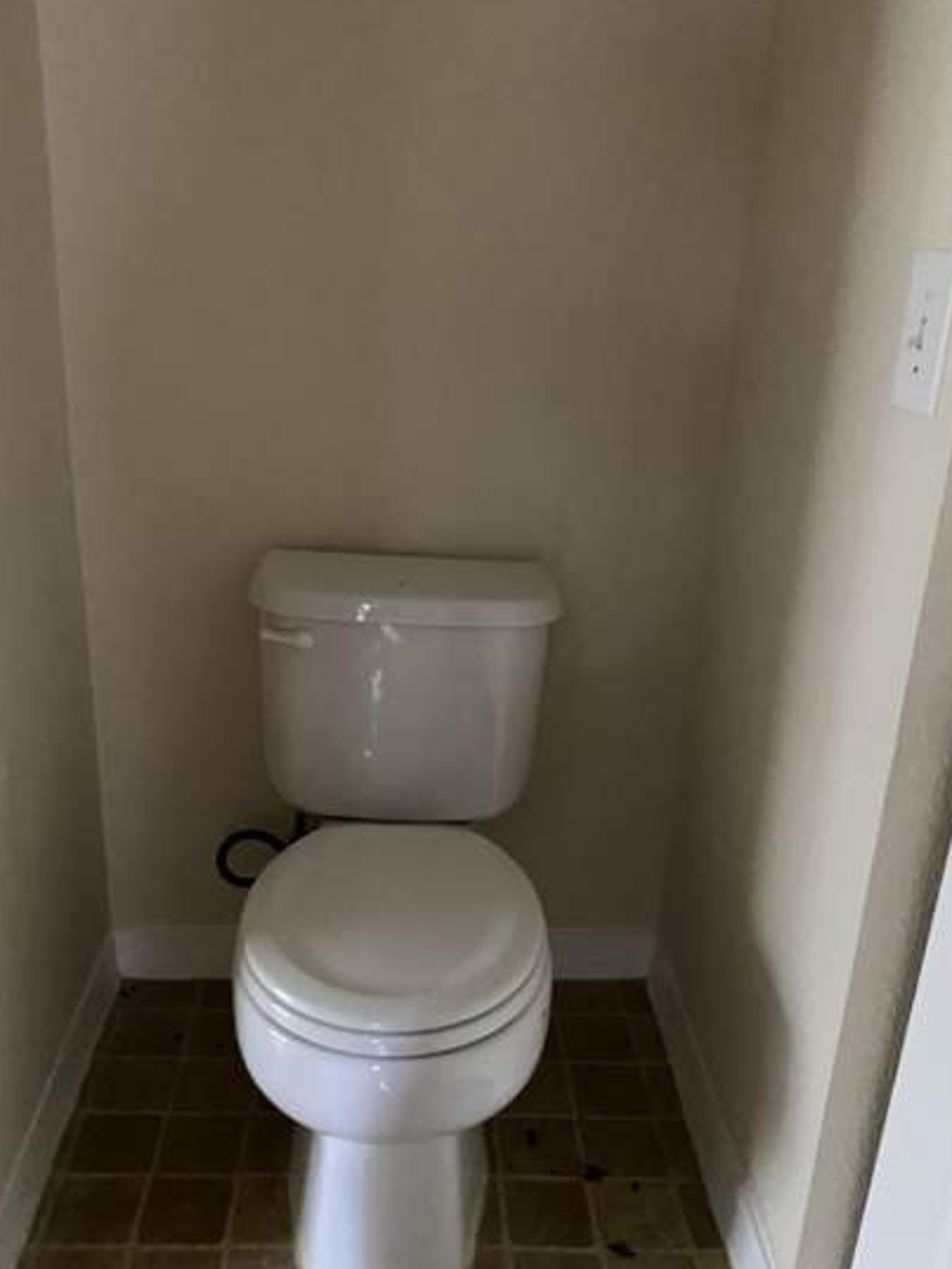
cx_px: 418
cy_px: 685
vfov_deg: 58.3
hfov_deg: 45.4
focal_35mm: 31
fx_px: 1136
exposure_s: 1/30
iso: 1000
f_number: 1.8
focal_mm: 4.25
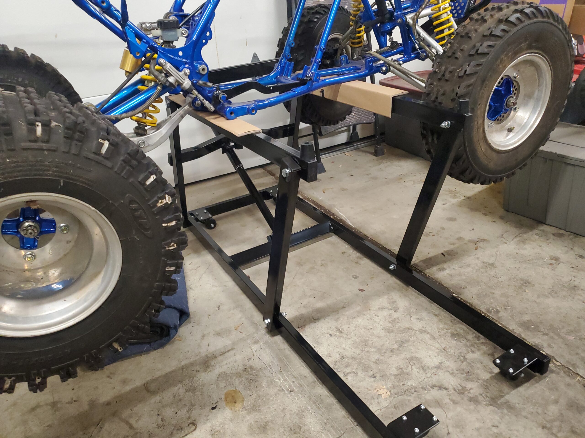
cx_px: 292
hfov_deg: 67.3
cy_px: 219
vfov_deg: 53.1
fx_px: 439
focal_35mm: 26
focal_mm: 4.3
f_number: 1.5
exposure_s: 1/30
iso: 370
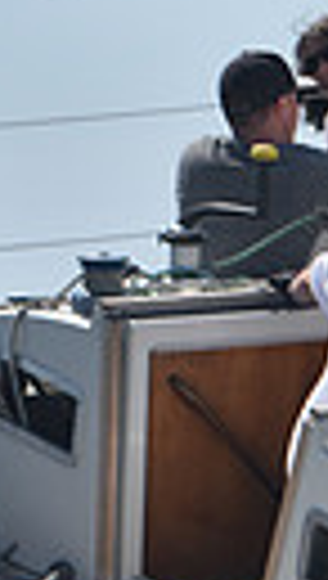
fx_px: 8404
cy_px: 654
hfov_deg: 2.2
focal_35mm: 546
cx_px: 166
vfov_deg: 3.9
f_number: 6.3
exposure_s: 1/1000
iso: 250
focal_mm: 116
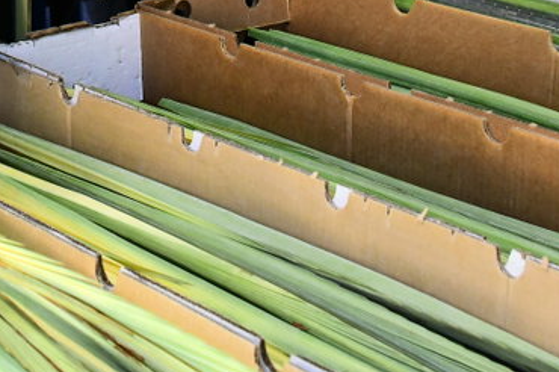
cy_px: -293
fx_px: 1644
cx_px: 65
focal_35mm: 106
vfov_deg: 11.9
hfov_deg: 19.0
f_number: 5.6
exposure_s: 1/320
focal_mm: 28
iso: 1600
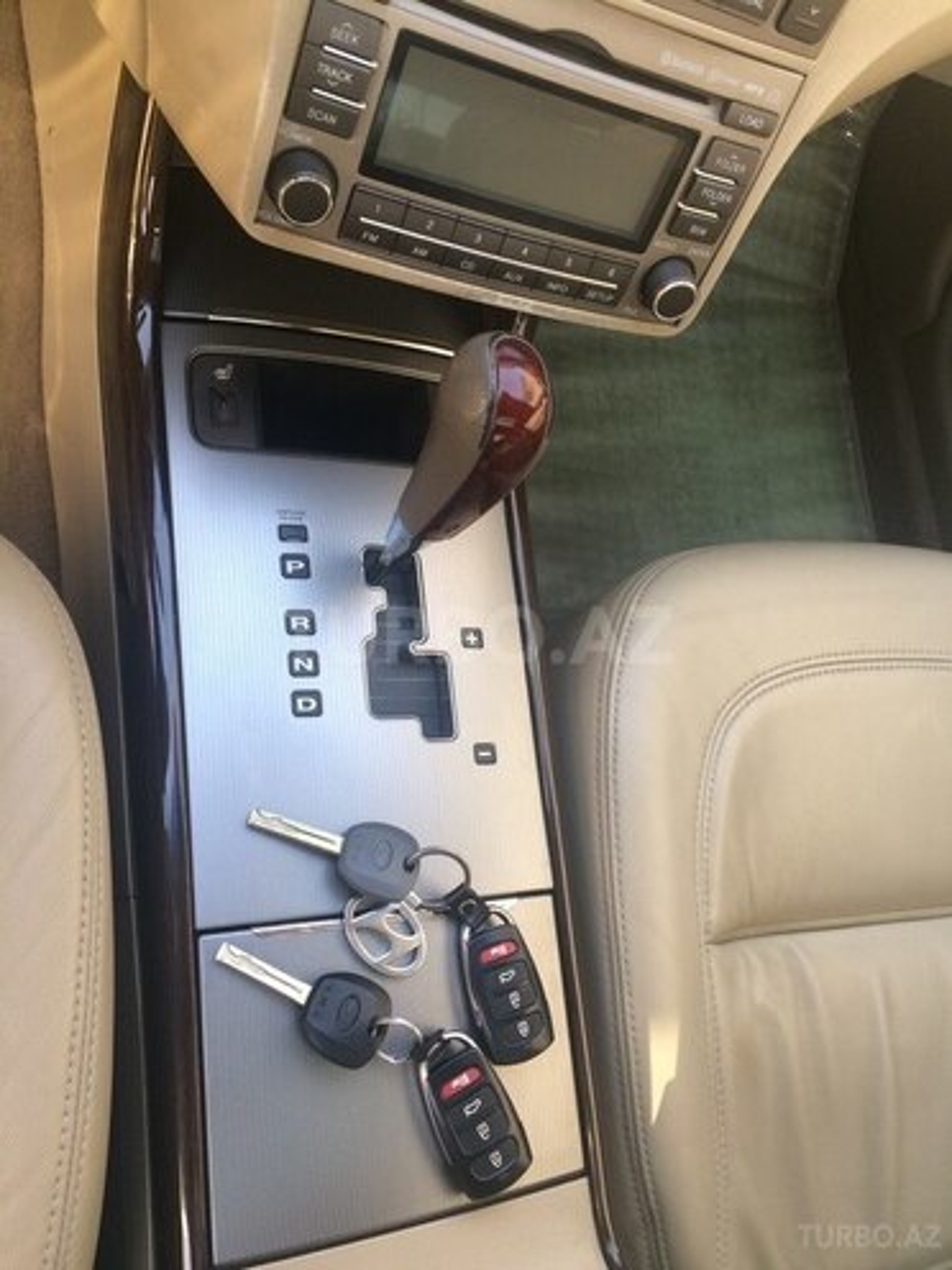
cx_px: 476
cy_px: 635
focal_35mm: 29
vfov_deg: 61.7
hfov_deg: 48.2
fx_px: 1063
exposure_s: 1/50
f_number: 2.2
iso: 40
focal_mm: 4.15
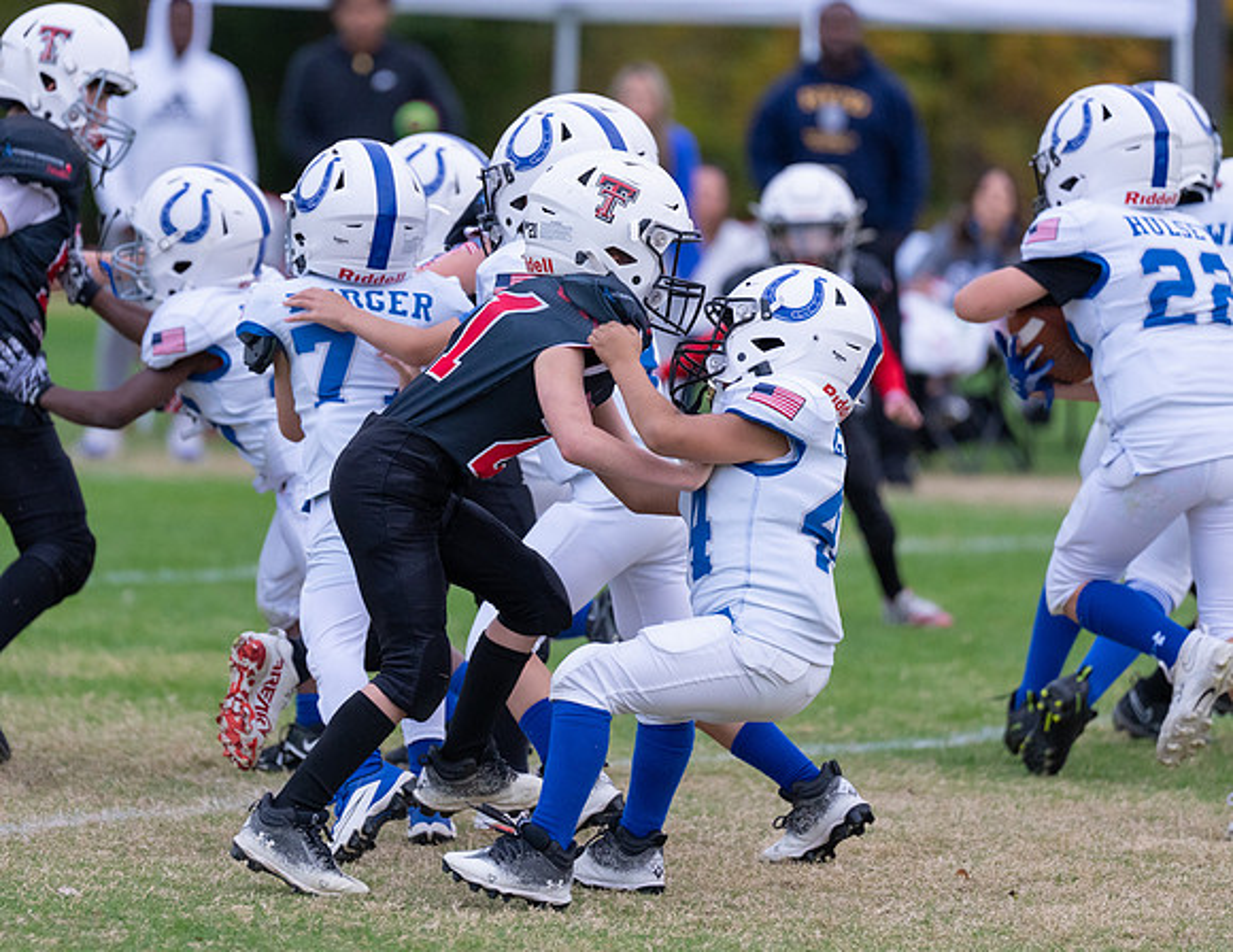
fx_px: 10536
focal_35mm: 293
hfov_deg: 6.7
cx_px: 446
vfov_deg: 5.2
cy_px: 364
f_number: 2.8
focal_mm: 200
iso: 1600
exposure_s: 1/1250
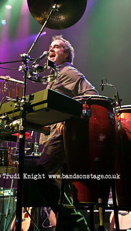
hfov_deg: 16.3
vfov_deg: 28.6
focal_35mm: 74
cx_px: 58
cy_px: 115
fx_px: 456
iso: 2500
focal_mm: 70
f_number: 2.8
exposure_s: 1/100
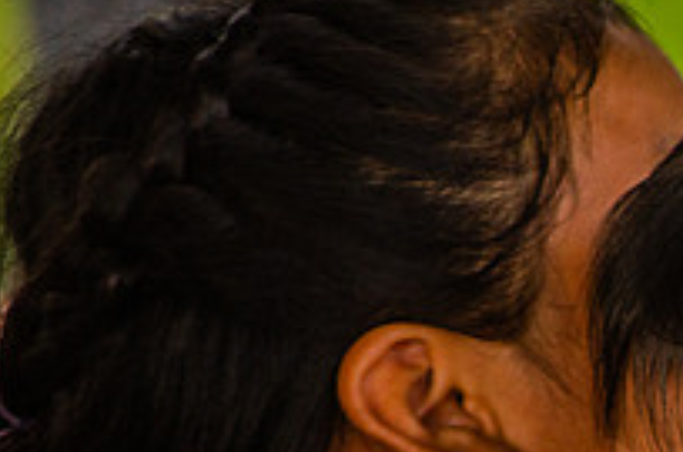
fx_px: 16127
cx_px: 911
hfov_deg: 2.4
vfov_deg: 1.6
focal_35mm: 852
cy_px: 462
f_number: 5.6
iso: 400
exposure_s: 1/250
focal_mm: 200
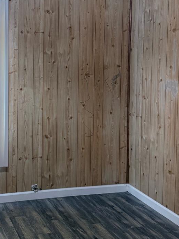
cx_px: 51
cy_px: 87
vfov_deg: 35.9
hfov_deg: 27.3
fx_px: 365
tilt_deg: -1.9
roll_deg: -1.5
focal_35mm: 53
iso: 160
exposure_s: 1/60
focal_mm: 6.76
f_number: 1.78
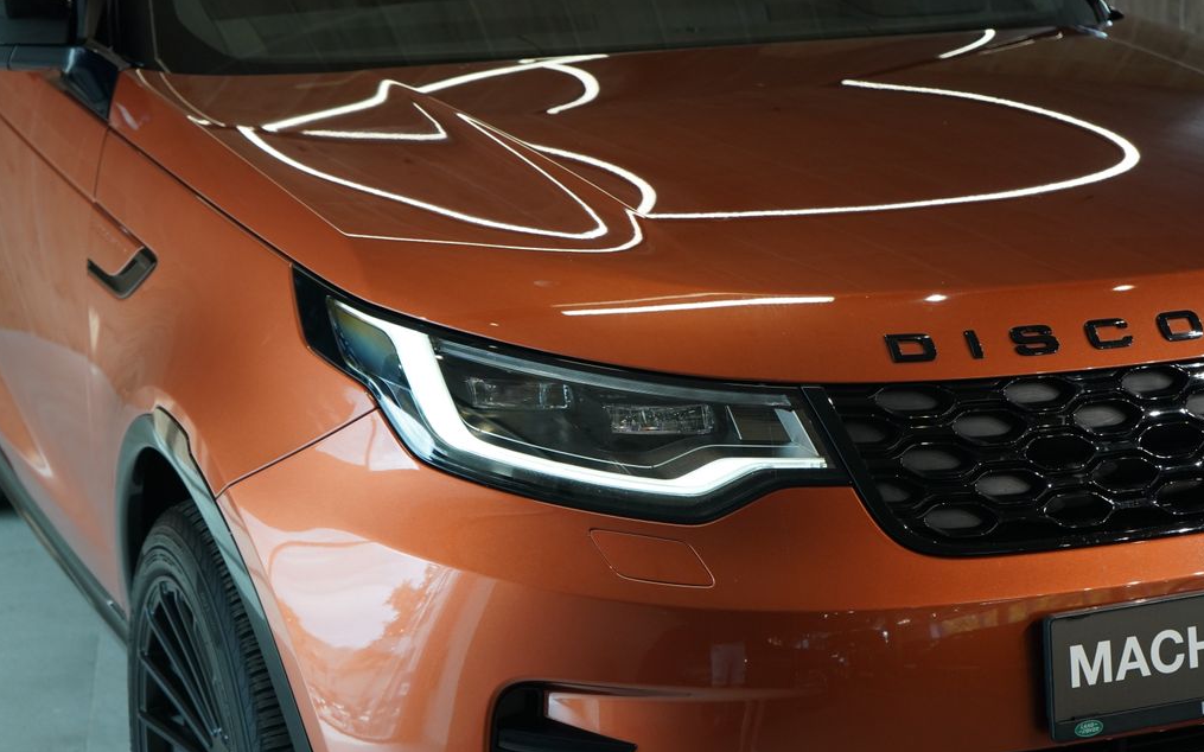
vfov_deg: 18.1
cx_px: 600
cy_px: 400
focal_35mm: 72
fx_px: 2362
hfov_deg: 28.6
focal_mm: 70
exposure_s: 1/160
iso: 2500
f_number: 5.6
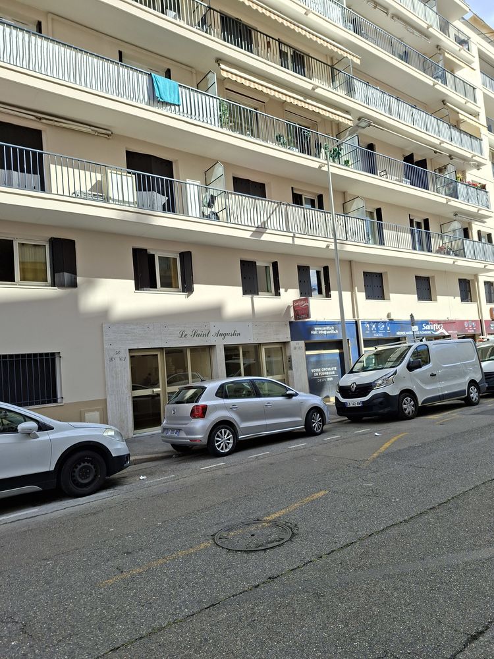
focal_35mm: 23
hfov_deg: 58.9
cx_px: 247
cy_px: 330
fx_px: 438
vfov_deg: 73.9
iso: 40
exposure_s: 1/1949
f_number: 1.8
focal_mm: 5.54
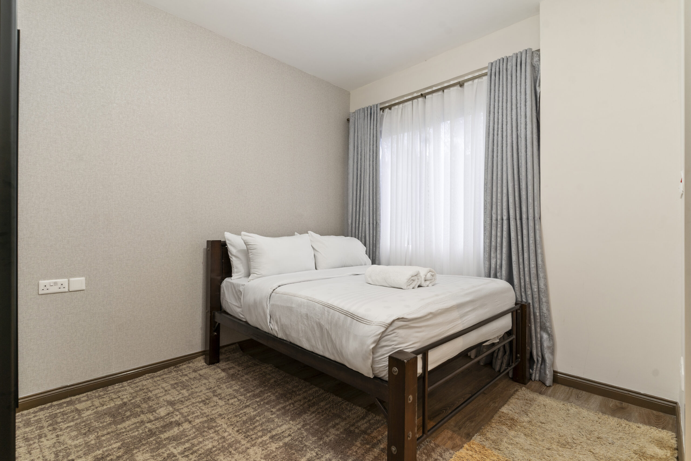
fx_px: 326
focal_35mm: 17
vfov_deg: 70.4
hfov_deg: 93.3
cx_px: 346
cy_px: 230
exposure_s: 1/3
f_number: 7.1
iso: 200
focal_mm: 17
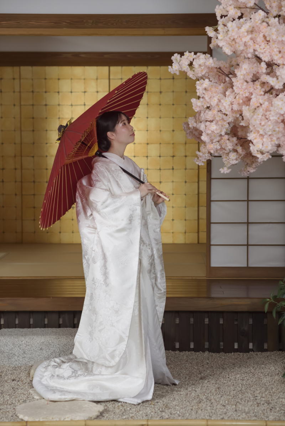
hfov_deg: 16.1
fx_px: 1008
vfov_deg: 23.9
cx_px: 142
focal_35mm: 85
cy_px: 213
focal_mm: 85
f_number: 3.2
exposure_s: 1/320
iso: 400
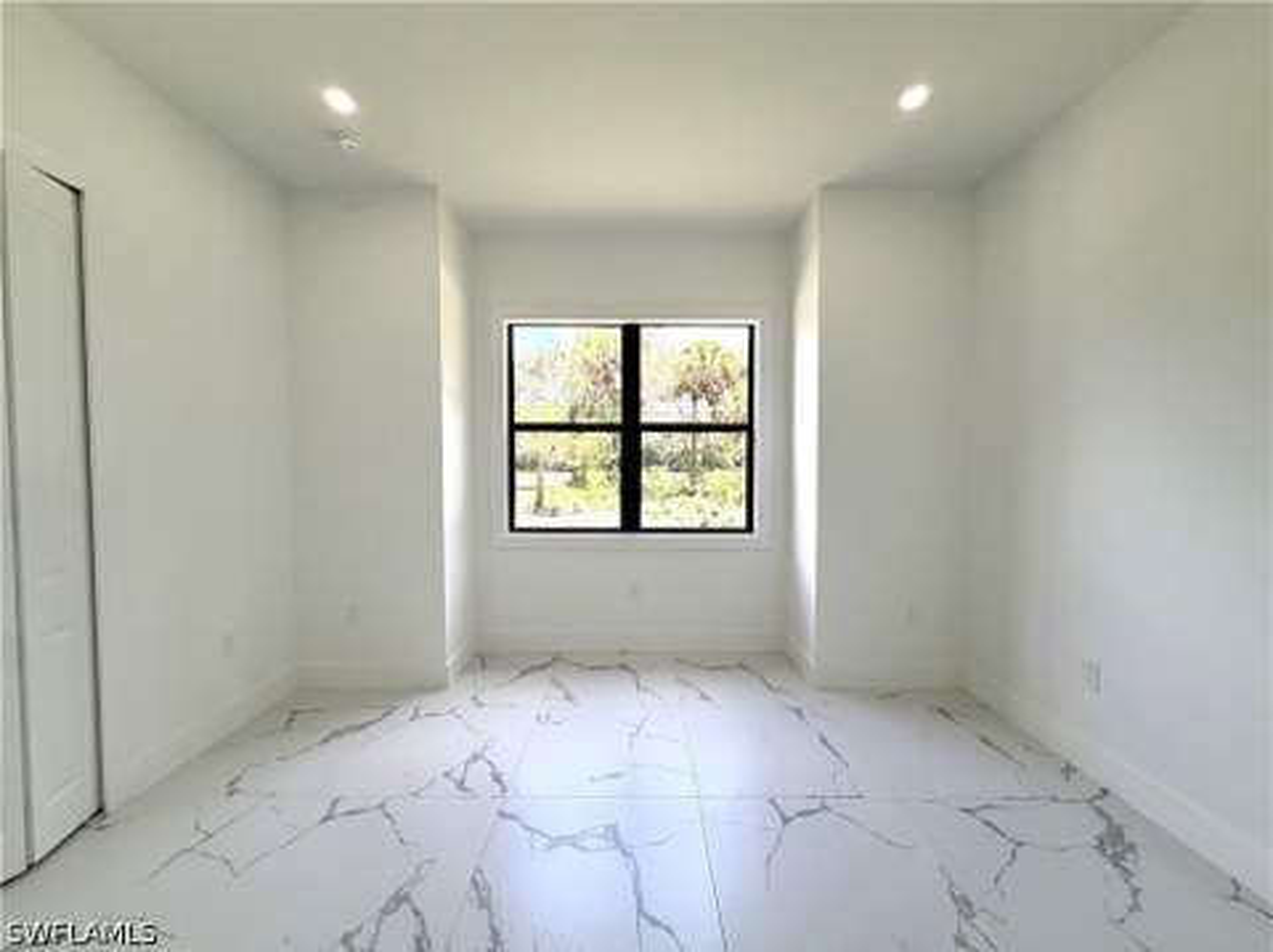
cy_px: 476
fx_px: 514
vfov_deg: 85.6
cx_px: 636
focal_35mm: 14
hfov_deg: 102.1
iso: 64
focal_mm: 2.22
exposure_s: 1/150
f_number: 2.2
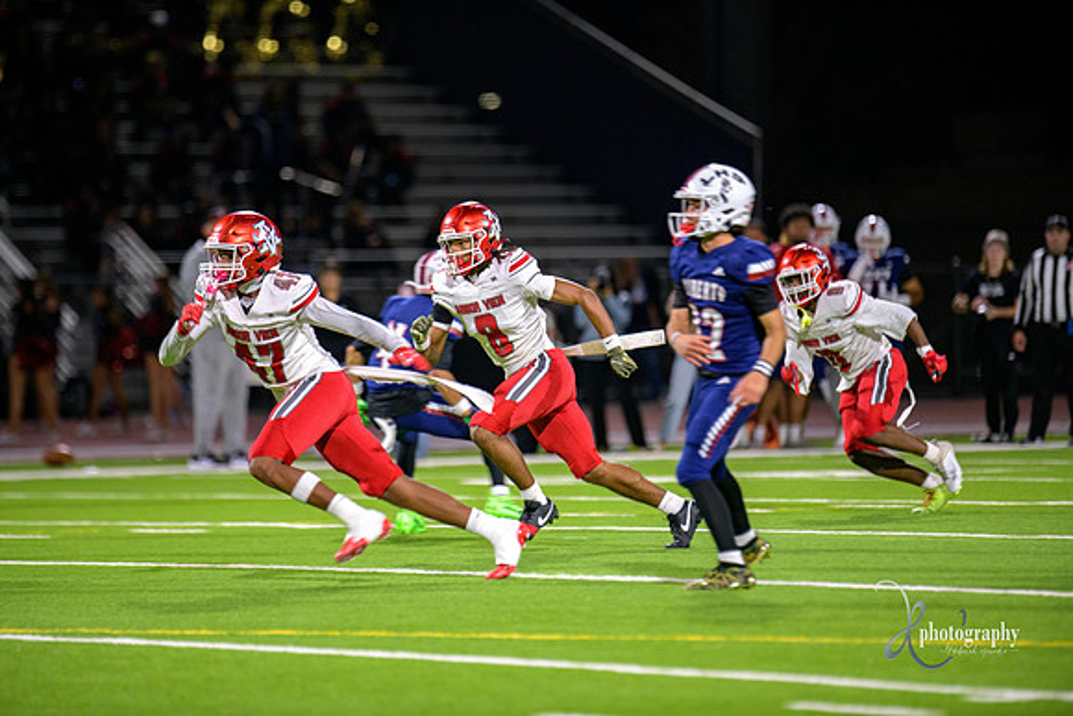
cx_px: 536
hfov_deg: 6.9
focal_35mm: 300
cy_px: 358
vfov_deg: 4.6
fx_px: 8943
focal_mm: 300
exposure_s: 1/250
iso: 2000
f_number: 2.8
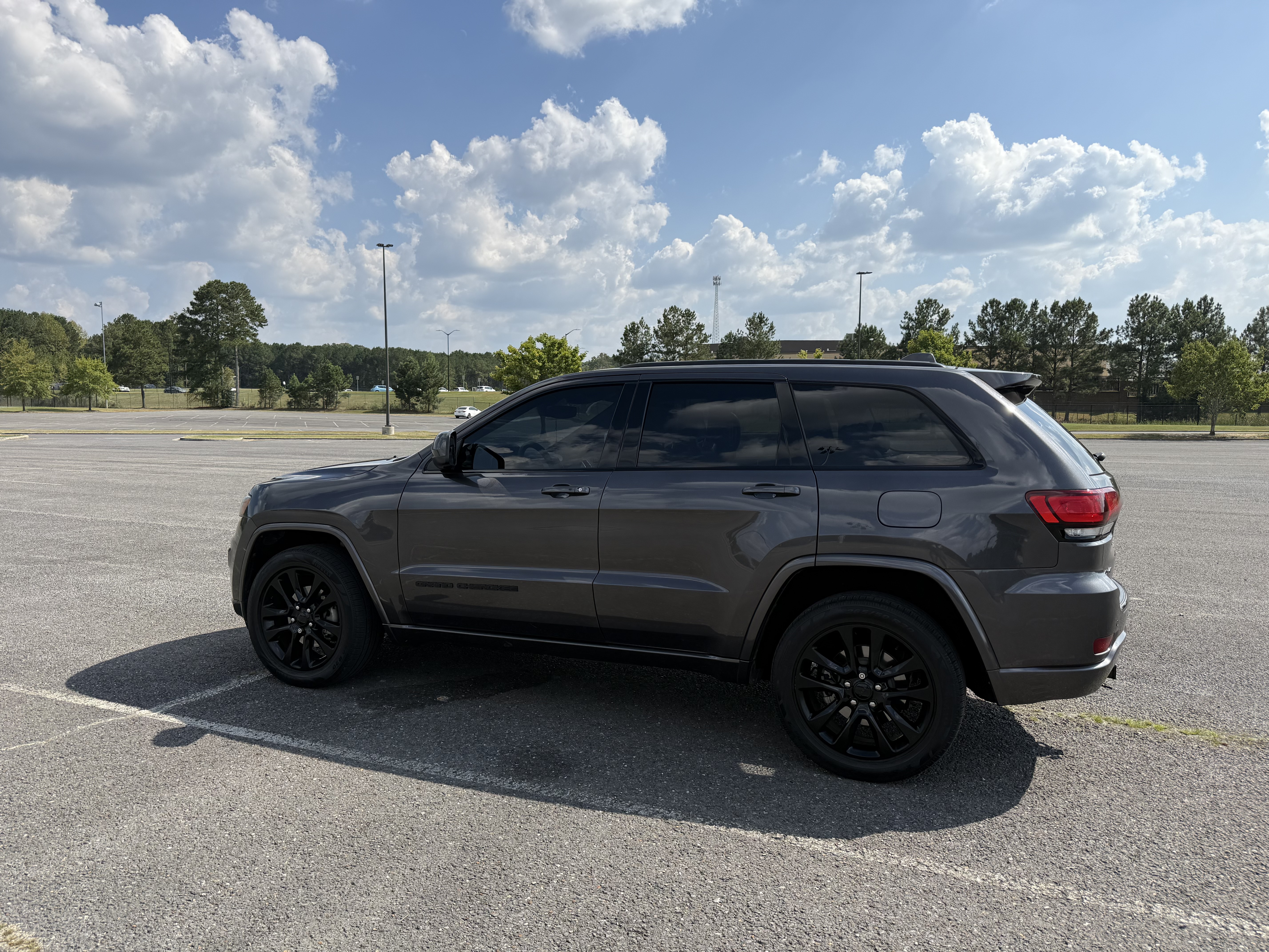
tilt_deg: -4.3
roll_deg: -0.5
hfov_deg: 71.6
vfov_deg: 56.8
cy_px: 476
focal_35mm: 24
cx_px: 634
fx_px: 880
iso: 80
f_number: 1.78
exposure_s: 1/5714
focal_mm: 6.76
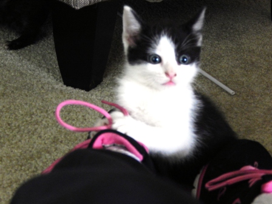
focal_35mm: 93
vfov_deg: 15.9
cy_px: 102
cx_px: 136
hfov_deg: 21.1
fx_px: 731
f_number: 4.4
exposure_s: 1/30
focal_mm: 16.6
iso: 640
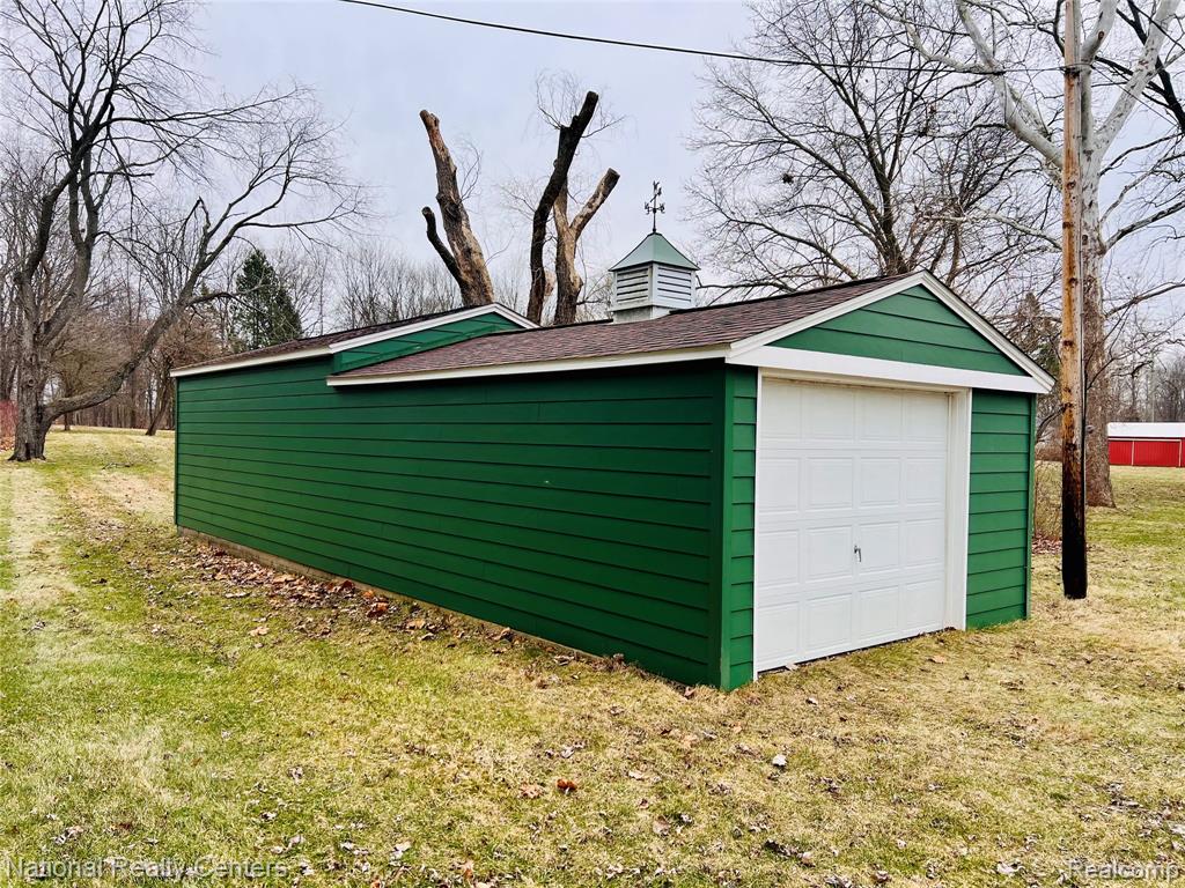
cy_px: 444
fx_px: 890
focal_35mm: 26
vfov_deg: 53.1
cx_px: 592
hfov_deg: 67.3
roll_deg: -0.6
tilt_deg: -2.1
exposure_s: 1/1751
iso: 50
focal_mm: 5.7
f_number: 1.5
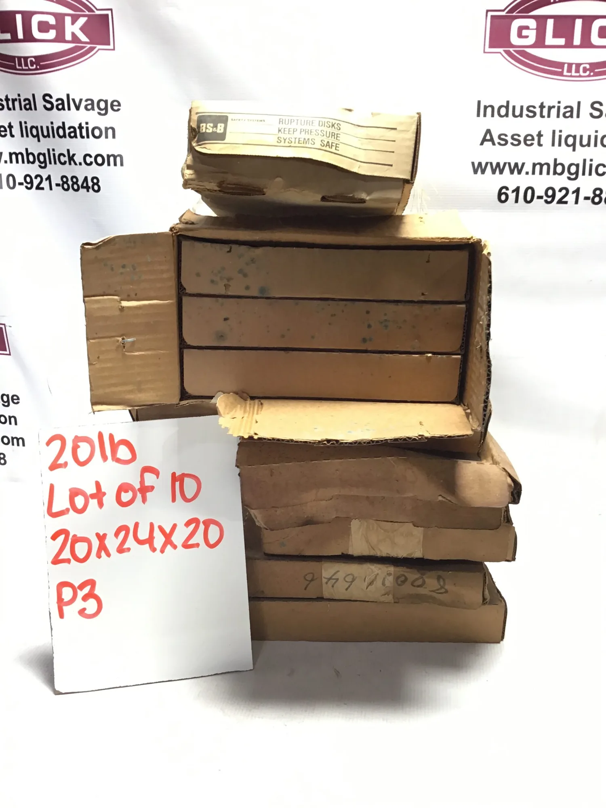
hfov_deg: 45.4
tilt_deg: -13.0
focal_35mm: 31
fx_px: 724
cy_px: 404
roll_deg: +0.0
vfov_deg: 58.4
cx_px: 303
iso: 32
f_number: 2.4
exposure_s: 1/40
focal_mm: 3.3
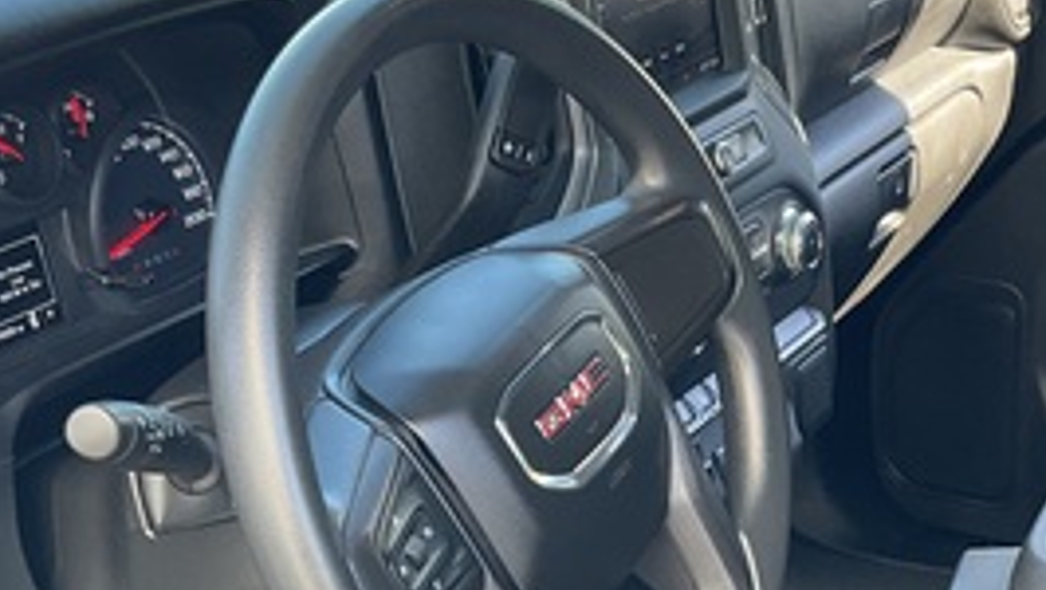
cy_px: 547
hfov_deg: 27.3
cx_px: 834
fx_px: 2109
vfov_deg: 15.7
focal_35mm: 76
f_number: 1.8
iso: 64
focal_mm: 3
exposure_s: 1/122
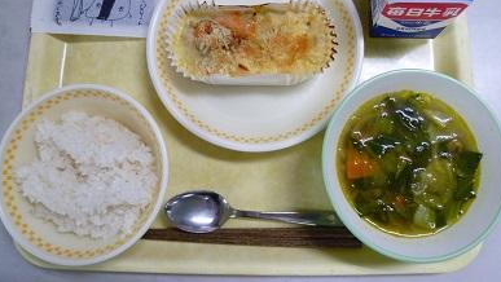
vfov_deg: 42.6
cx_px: 250
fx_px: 359
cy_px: 107
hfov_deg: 69.8
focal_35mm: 27
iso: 250
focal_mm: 4.3
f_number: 2.2
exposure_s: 1/60
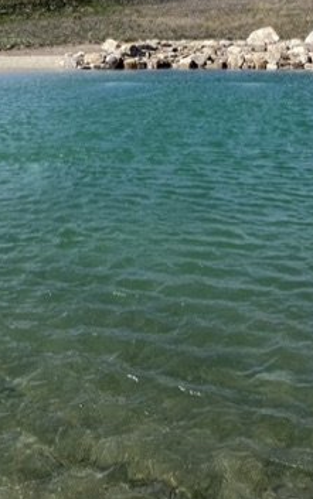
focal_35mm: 40
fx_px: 545
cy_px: 245
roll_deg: +0.3
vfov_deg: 49.3
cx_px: 99
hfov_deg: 31.7
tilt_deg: -20.6
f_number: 1.8
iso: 32
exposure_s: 1/827
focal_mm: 1.57
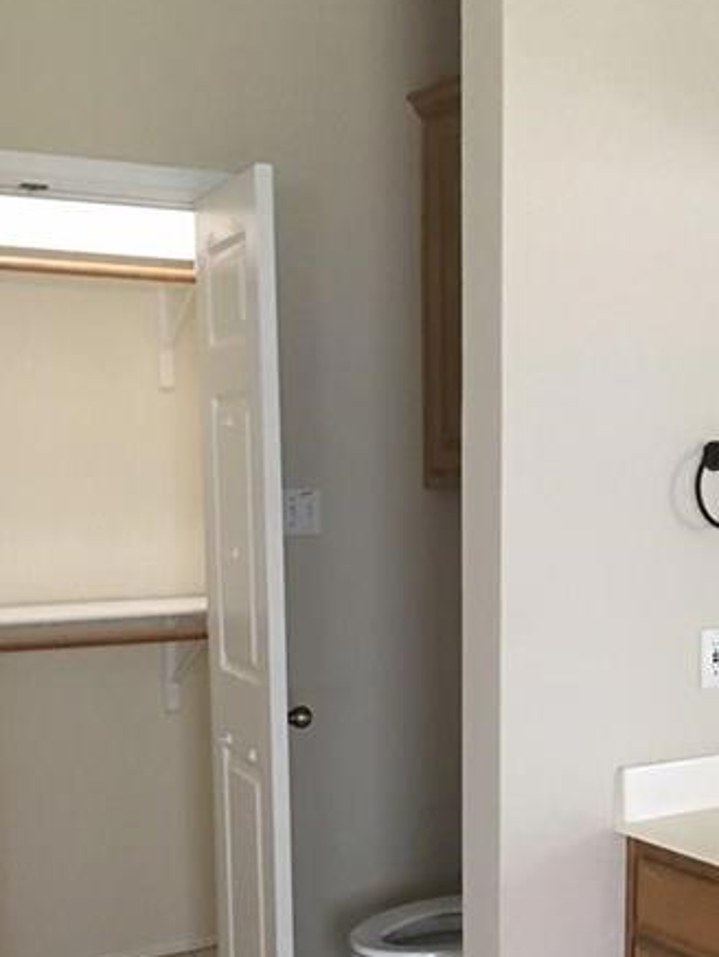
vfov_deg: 36.8
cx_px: 403
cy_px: 688
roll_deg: +0.4
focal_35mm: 51
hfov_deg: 28.5
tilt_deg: -6.9
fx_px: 1412
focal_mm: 4.15
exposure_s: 1/4
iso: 64
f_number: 2.2
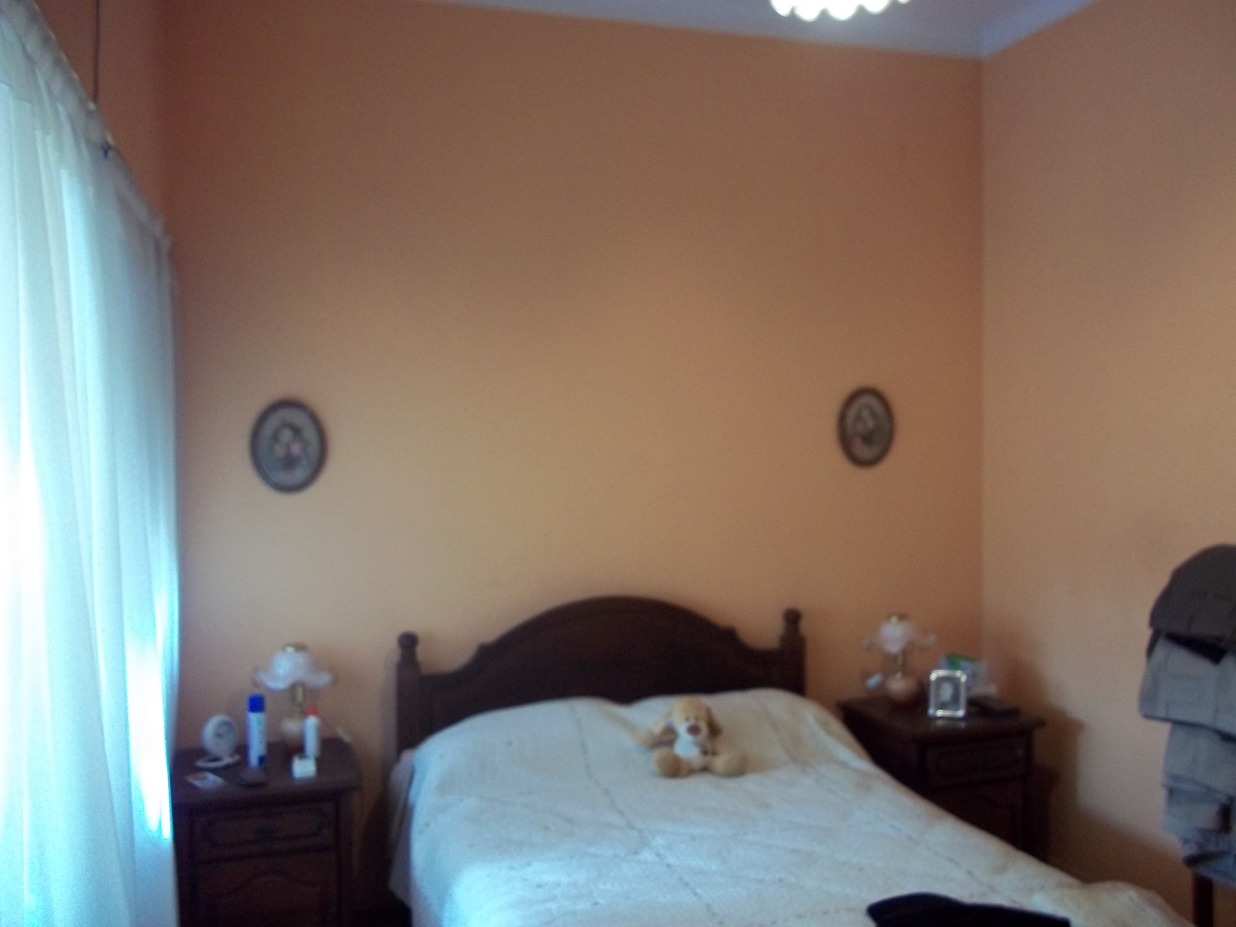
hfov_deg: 56.8
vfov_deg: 44.2
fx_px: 1143
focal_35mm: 32
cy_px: 464
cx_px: 618
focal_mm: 5.7
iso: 160
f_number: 2.9
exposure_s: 1/20
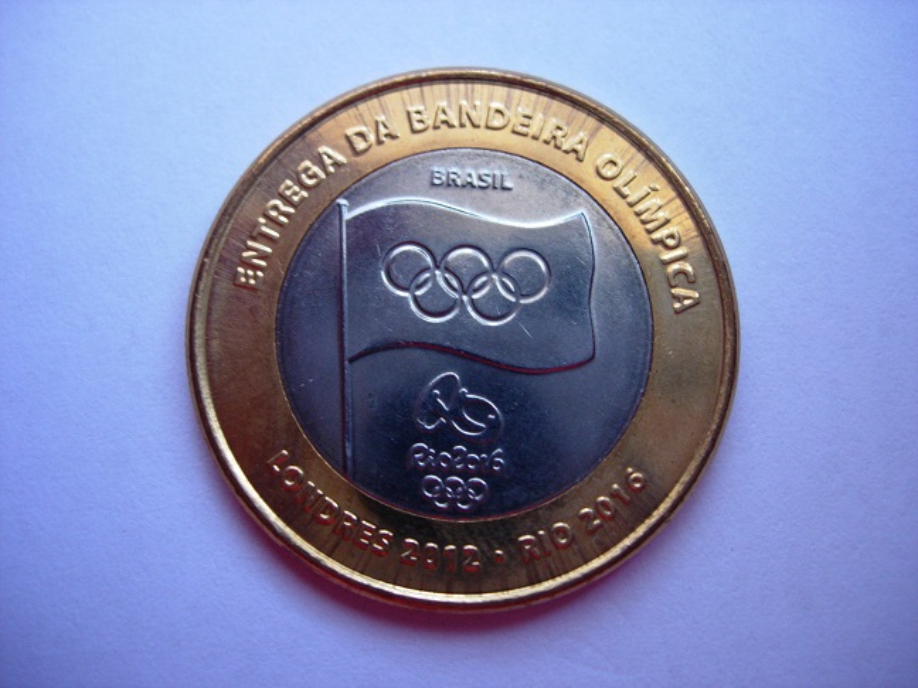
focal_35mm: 38
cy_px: 344
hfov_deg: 49.0
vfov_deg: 37.7
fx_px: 1008
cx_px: 459
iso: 122
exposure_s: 1/32
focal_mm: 7.8
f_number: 2.8
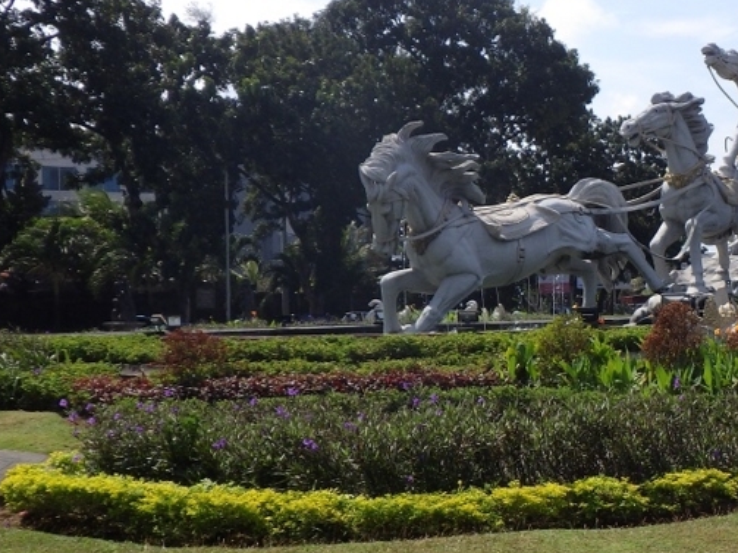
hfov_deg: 31.7
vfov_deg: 25.6
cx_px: 706
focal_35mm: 57
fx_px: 1215
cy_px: 293
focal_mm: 5
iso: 125
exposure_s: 1/1000
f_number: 4.2
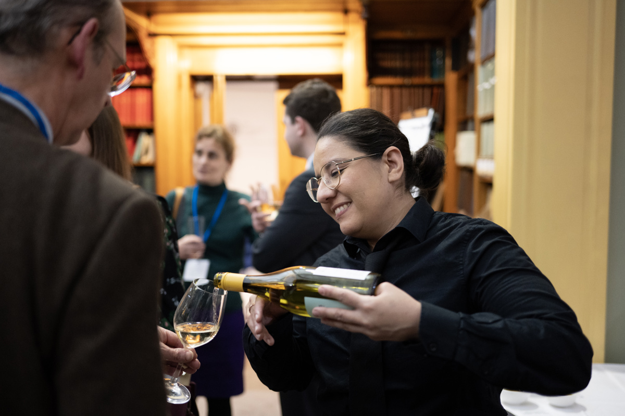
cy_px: 208
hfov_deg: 48.5
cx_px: 312
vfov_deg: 33.4
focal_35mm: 40
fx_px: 694
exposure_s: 1/125
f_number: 2
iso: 2500
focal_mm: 40
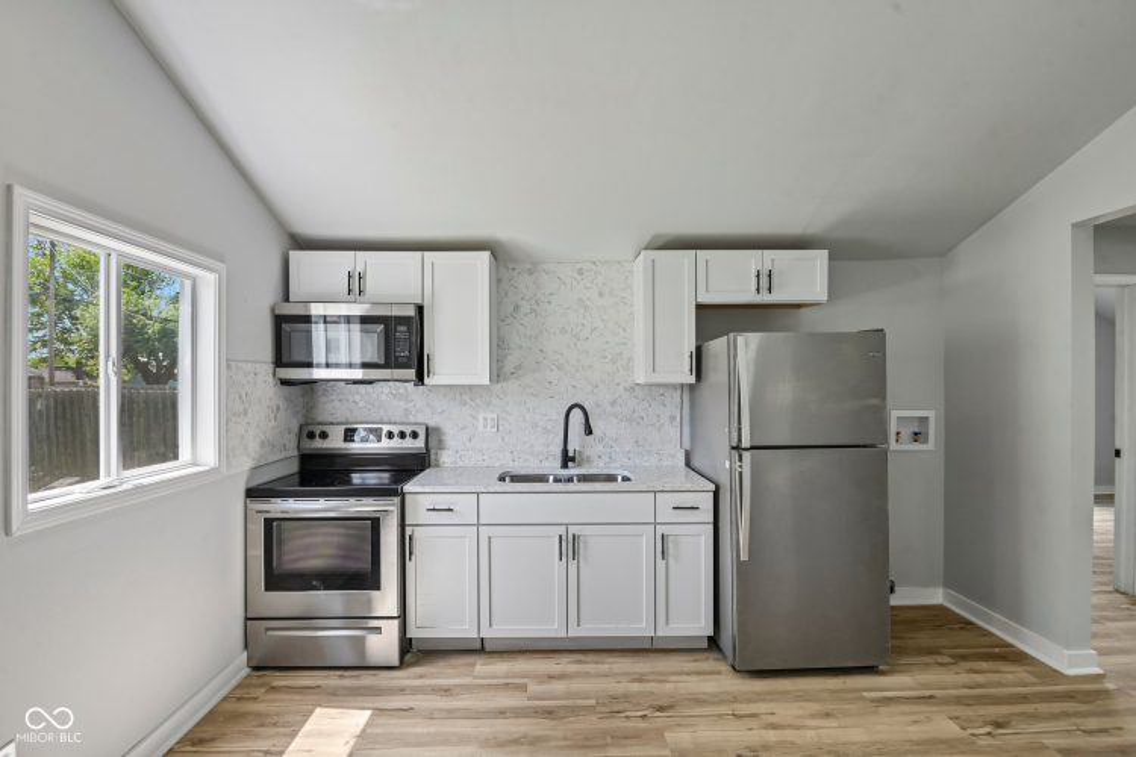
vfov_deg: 73.7
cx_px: 568
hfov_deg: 96.7
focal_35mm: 16
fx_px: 505
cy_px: 378
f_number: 8
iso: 110
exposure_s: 1/15
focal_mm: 16
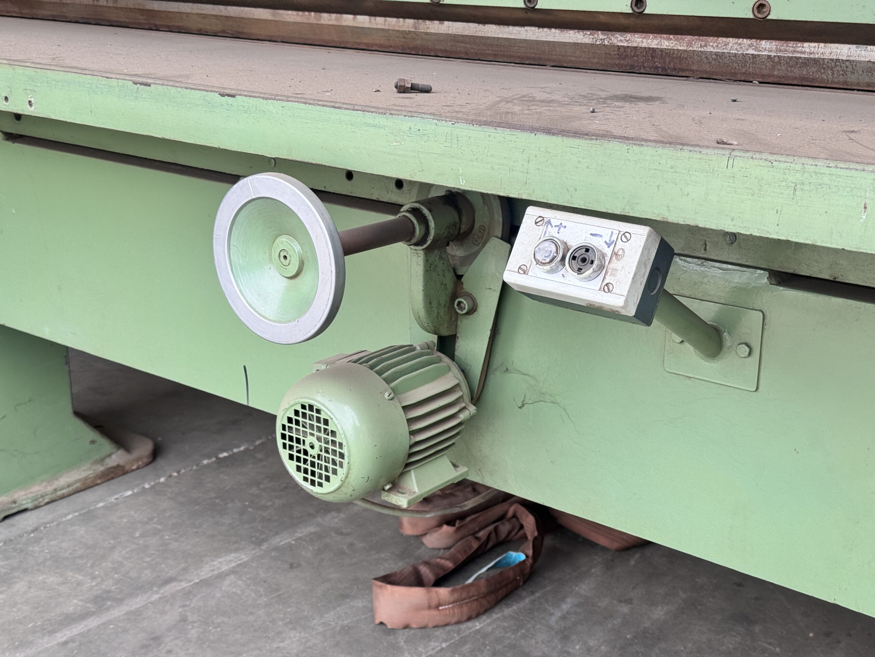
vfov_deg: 30.3
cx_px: 438
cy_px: 328
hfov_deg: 39.7
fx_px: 1213
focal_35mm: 48
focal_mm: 6.76
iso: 64
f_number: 1.78
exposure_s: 1/658
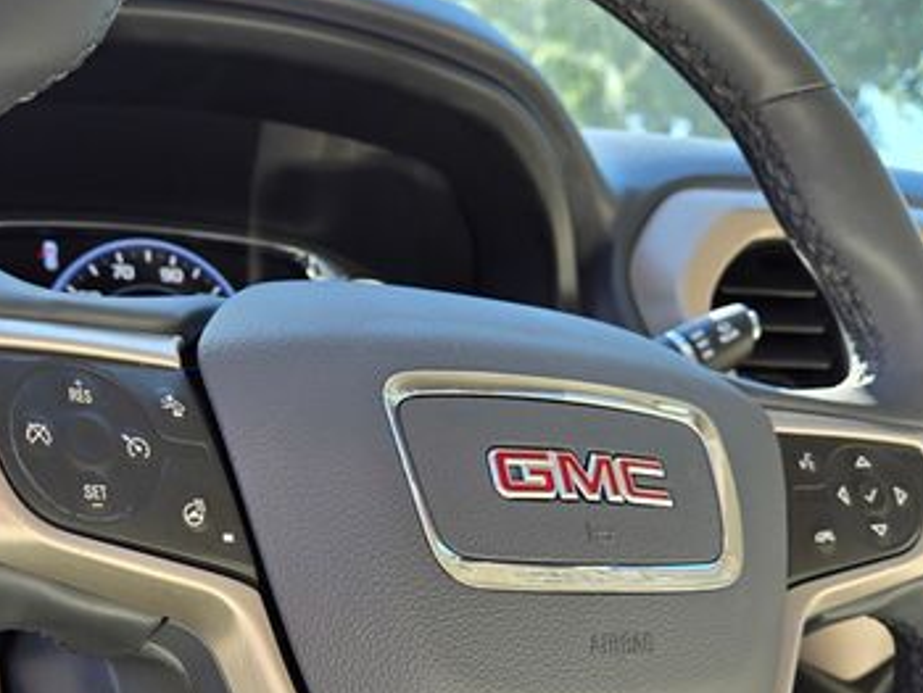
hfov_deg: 44.3
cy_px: 553
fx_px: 1121
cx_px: 330
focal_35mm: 42
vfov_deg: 33.4
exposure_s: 1/180
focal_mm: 5.4
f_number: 1.8
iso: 25
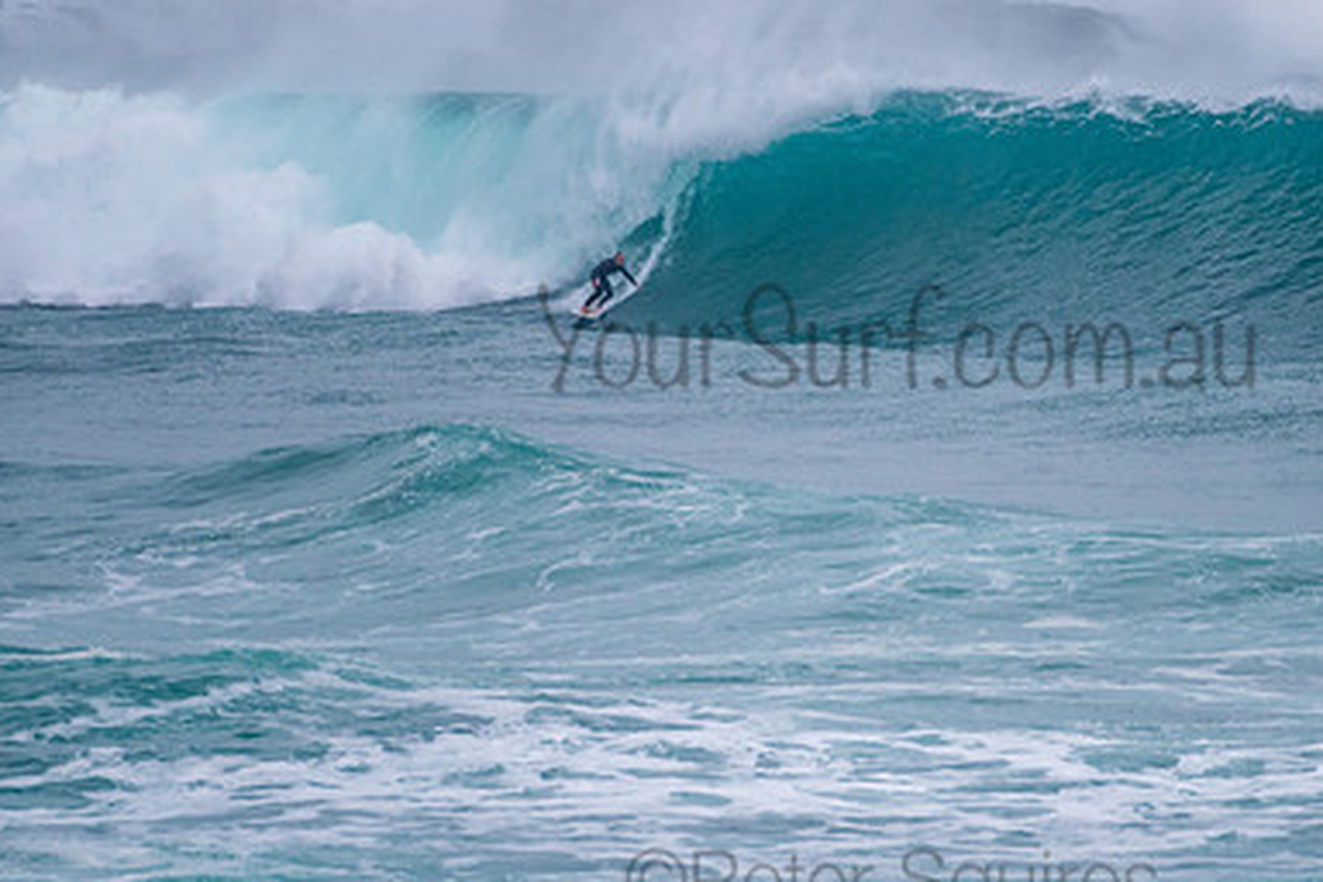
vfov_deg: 1.5
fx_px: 34065
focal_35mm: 927
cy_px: 258
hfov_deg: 2.2
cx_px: 853
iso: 500
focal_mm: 500
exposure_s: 1/1250
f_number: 5.6
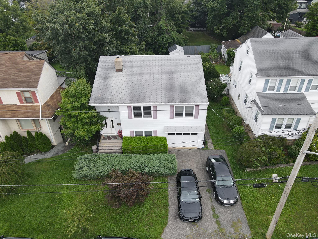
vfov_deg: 56.8
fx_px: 220
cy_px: 120
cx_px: 159
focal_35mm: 24
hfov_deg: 71.6
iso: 100
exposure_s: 1/160
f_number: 2.8
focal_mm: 4.5
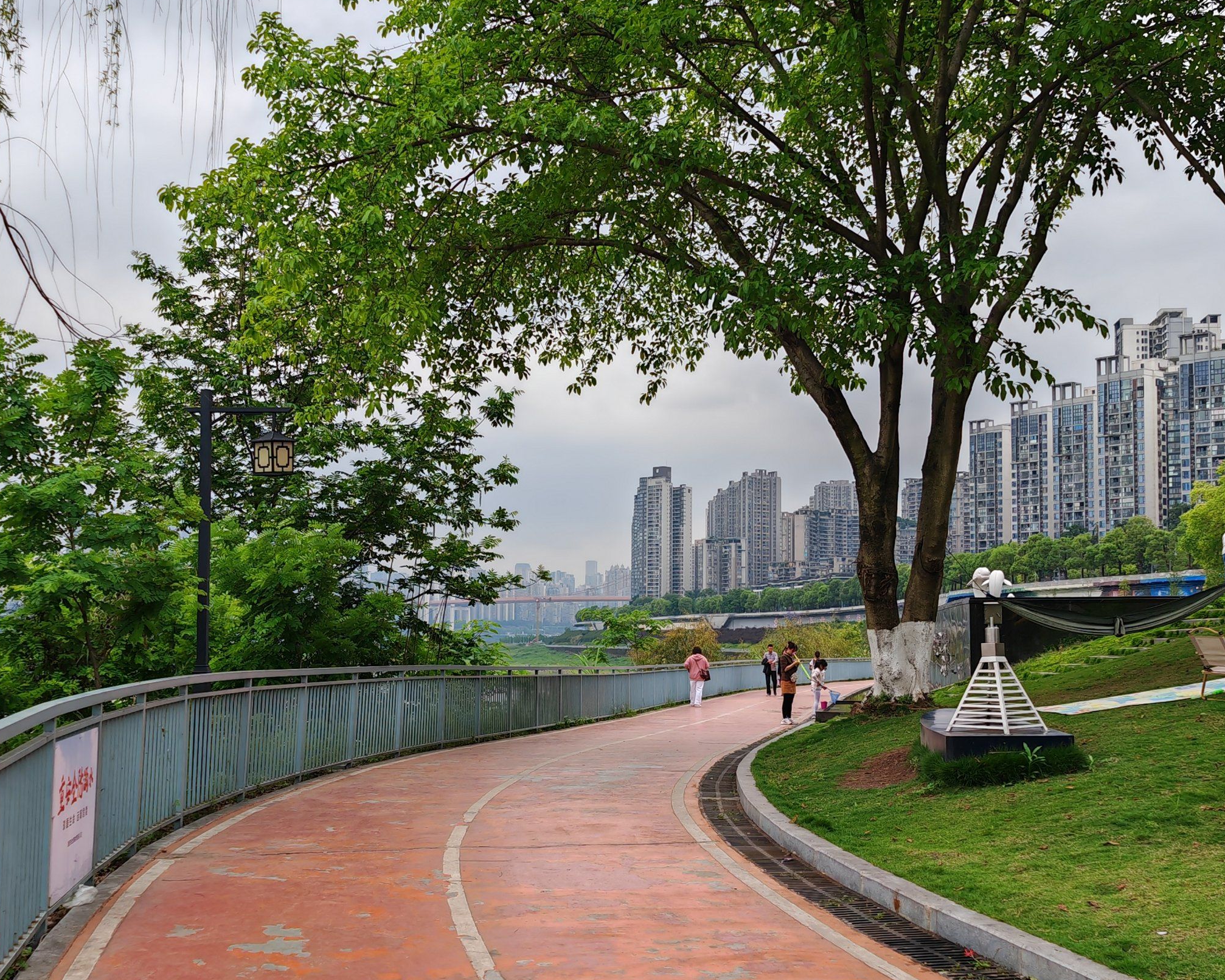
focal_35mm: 45
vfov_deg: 33.4
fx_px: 1631
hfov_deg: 41.2
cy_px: 559
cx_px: 605
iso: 50
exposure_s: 1/1429
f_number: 1.6
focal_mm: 7.62
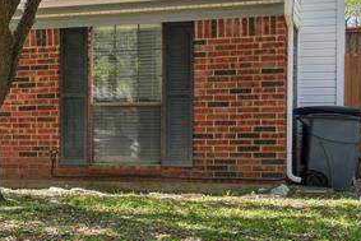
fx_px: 943
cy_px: -20
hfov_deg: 18.1
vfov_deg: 14.3
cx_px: -247
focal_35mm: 94
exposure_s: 1/80
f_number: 8
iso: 100
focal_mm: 26
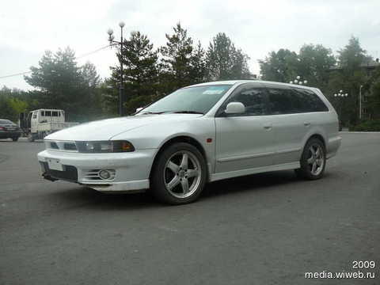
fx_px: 384
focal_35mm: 35
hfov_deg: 52.6
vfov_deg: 40.7
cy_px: 142
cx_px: 190
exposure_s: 1/640
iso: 80
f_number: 2.8
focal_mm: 5.2
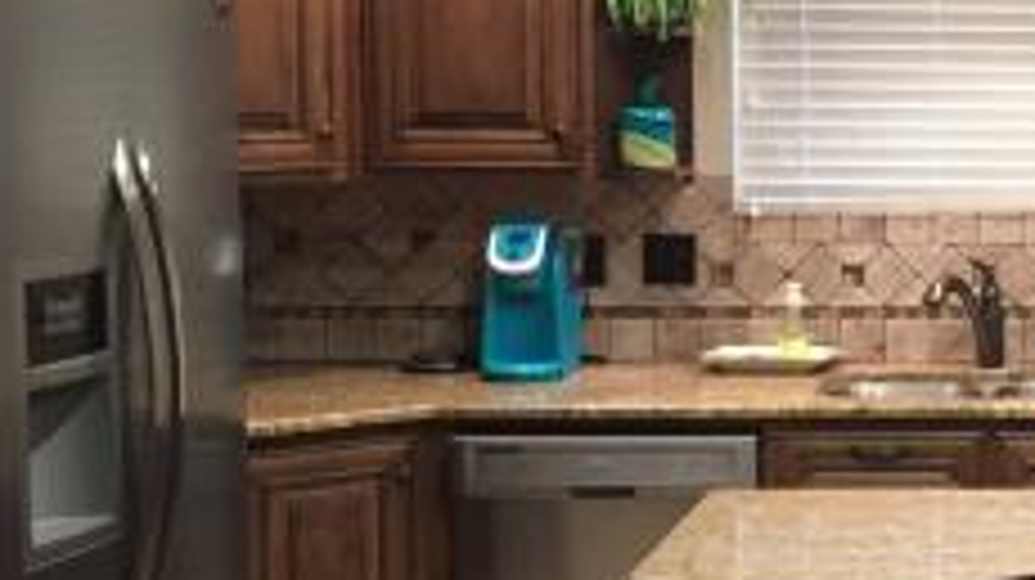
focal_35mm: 88
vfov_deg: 13.7
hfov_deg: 22.3
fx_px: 2413
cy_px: 247
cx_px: 1246
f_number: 2.2
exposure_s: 1/24
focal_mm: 4.15
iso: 250
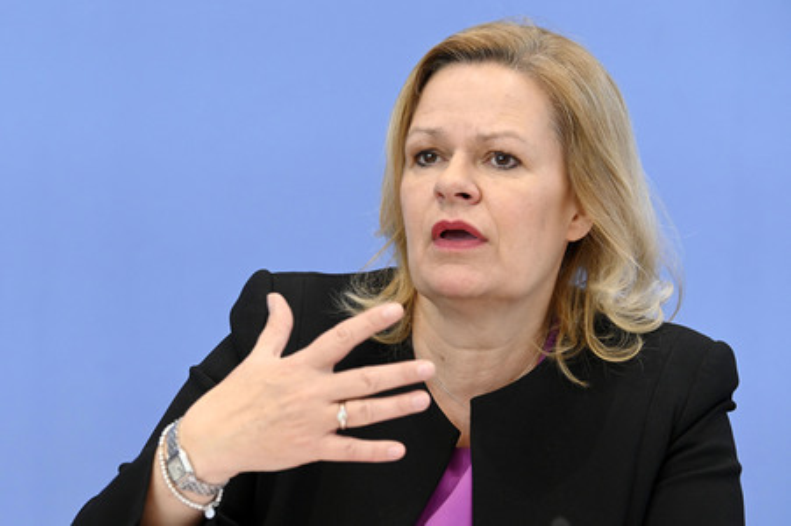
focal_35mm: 125
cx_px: 396
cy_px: 263
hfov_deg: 16.4
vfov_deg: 11.0
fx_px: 2744
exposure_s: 1/640
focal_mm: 125
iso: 4000
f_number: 5.6
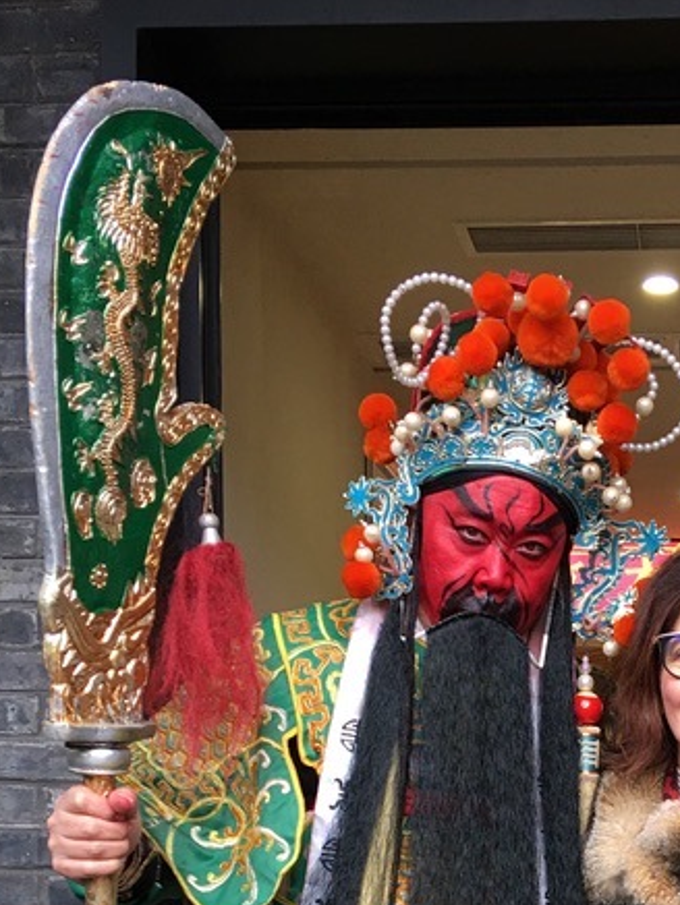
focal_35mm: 68
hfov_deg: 21.3
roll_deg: -1.1
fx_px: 1780
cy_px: 957
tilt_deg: -3.5
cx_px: 568
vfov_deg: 26.6
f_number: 2.2
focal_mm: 4.15
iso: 32
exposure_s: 1/33
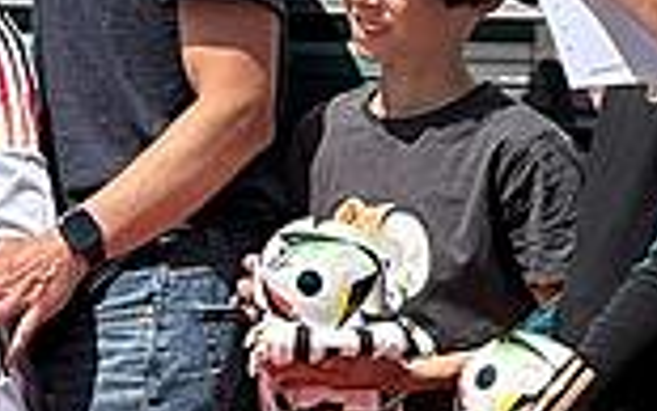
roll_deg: +0.3
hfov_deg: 4.9
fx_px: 7559
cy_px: -97
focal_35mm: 422
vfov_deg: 3.1
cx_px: -610
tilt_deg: -1.1
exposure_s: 1/881
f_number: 2.8
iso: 32
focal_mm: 9
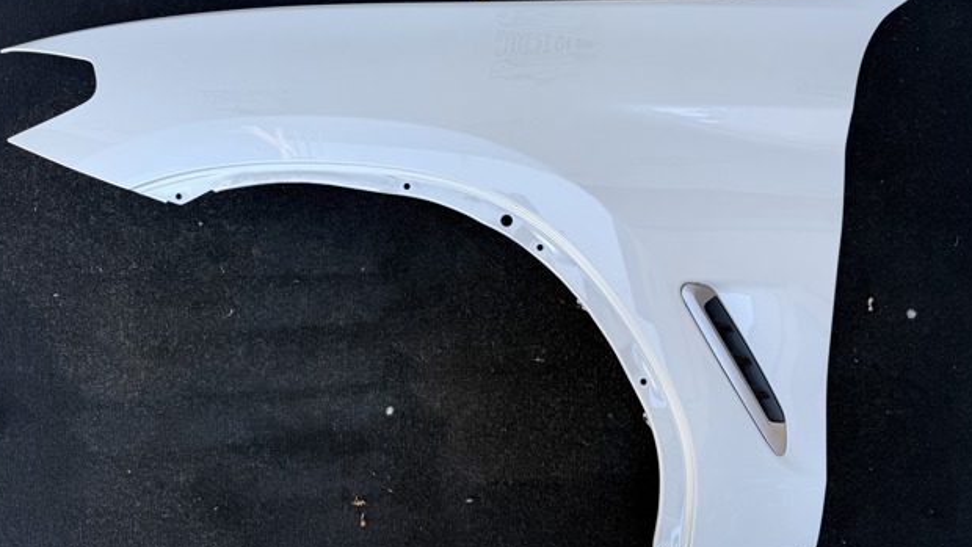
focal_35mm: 27
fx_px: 696
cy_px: 230
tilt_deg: -83.2
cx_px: 480
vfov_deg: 42.8
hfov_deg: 69.8
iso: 80
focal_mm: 6.76
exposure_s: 1/445
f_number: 1.78
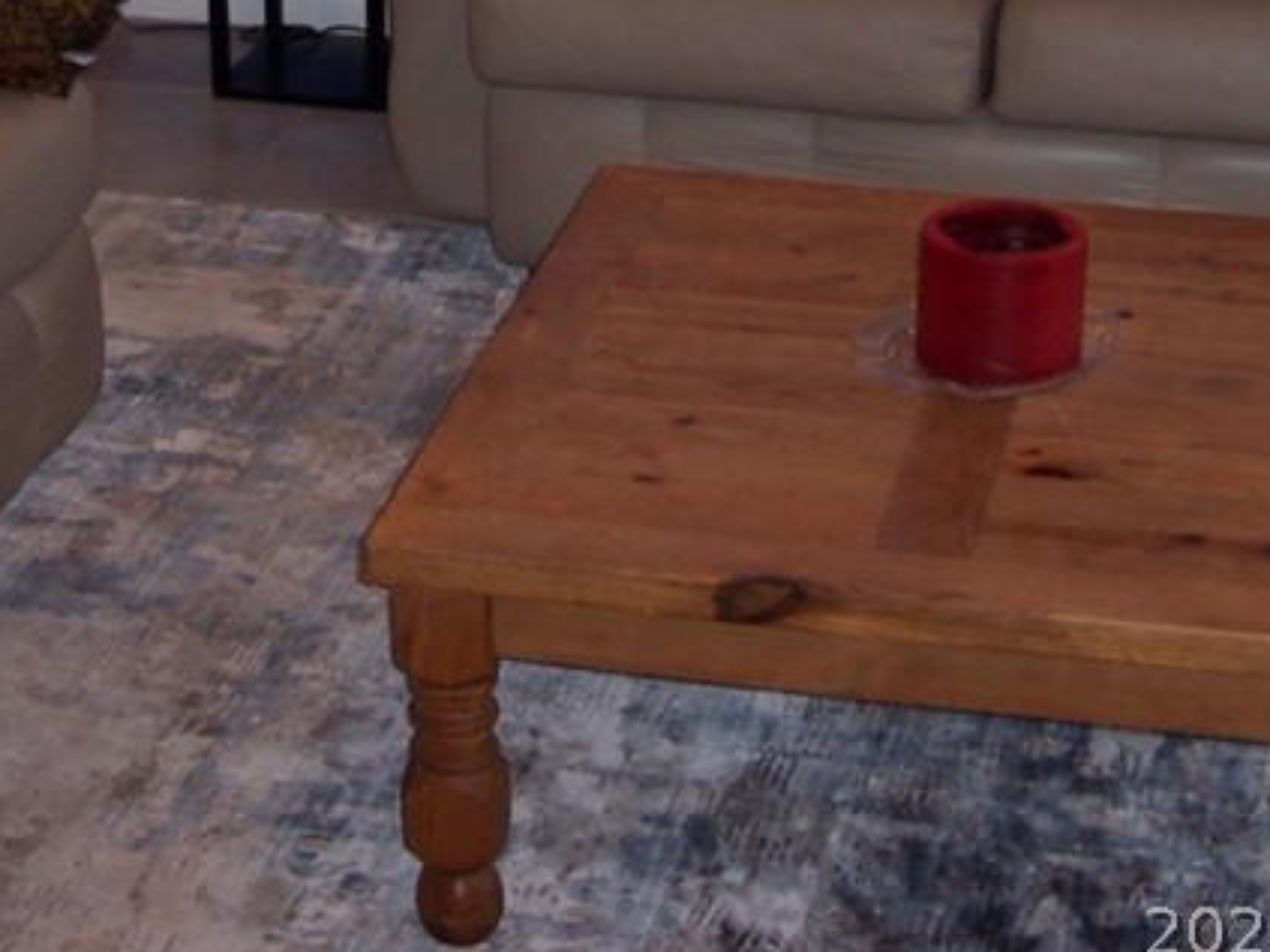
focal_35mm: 92
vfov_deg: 15.5
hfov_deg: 21.2
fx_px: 3374
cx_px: 423
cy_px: -171
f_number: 2.8
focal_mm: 8
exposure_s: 1/30
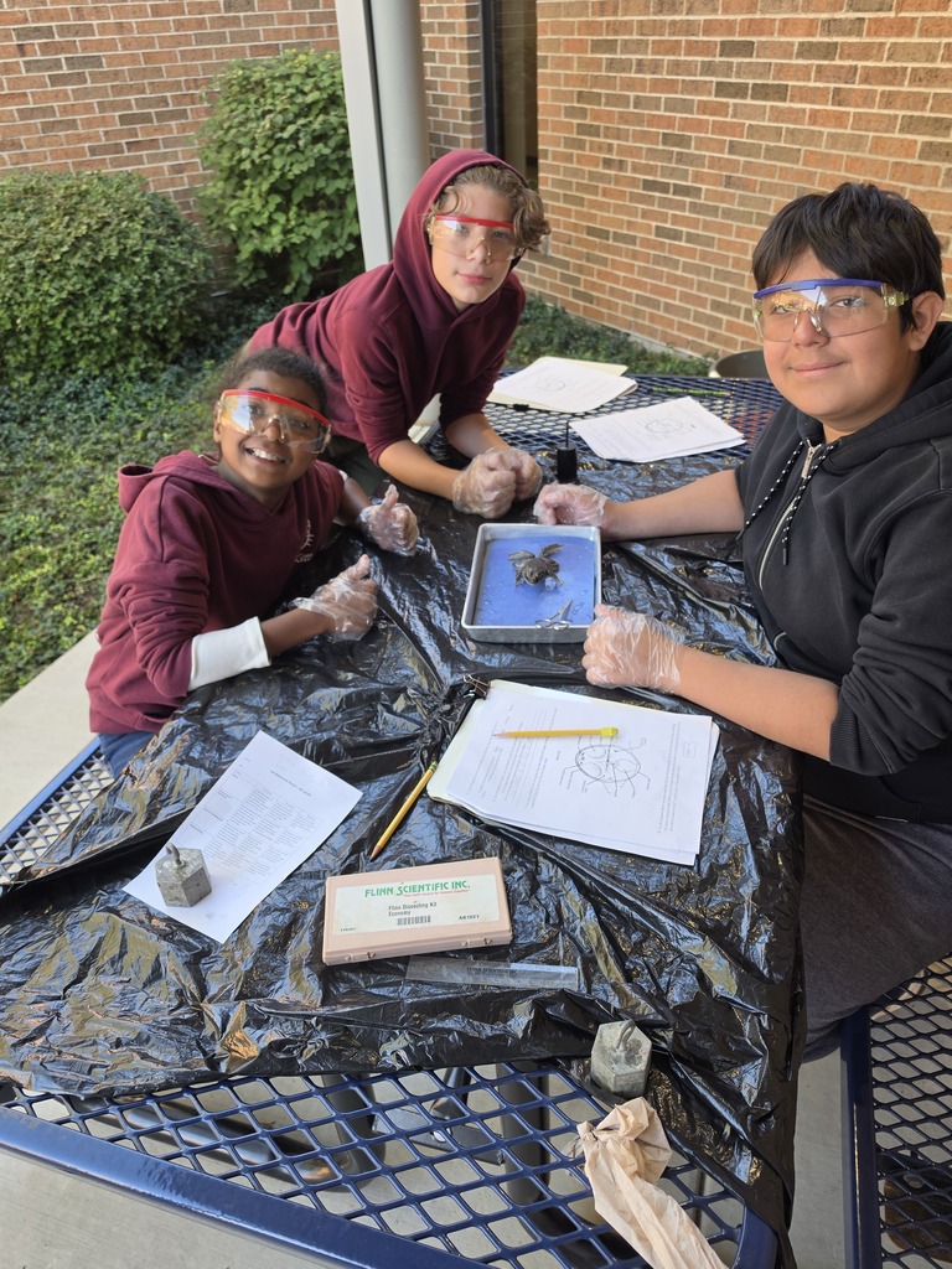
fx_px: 843
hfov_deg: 58.9
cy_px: 634
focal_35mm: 23
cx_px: 476
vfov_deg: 73.9
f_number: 1.4
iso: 50
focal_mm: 6.5
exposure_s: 1/180
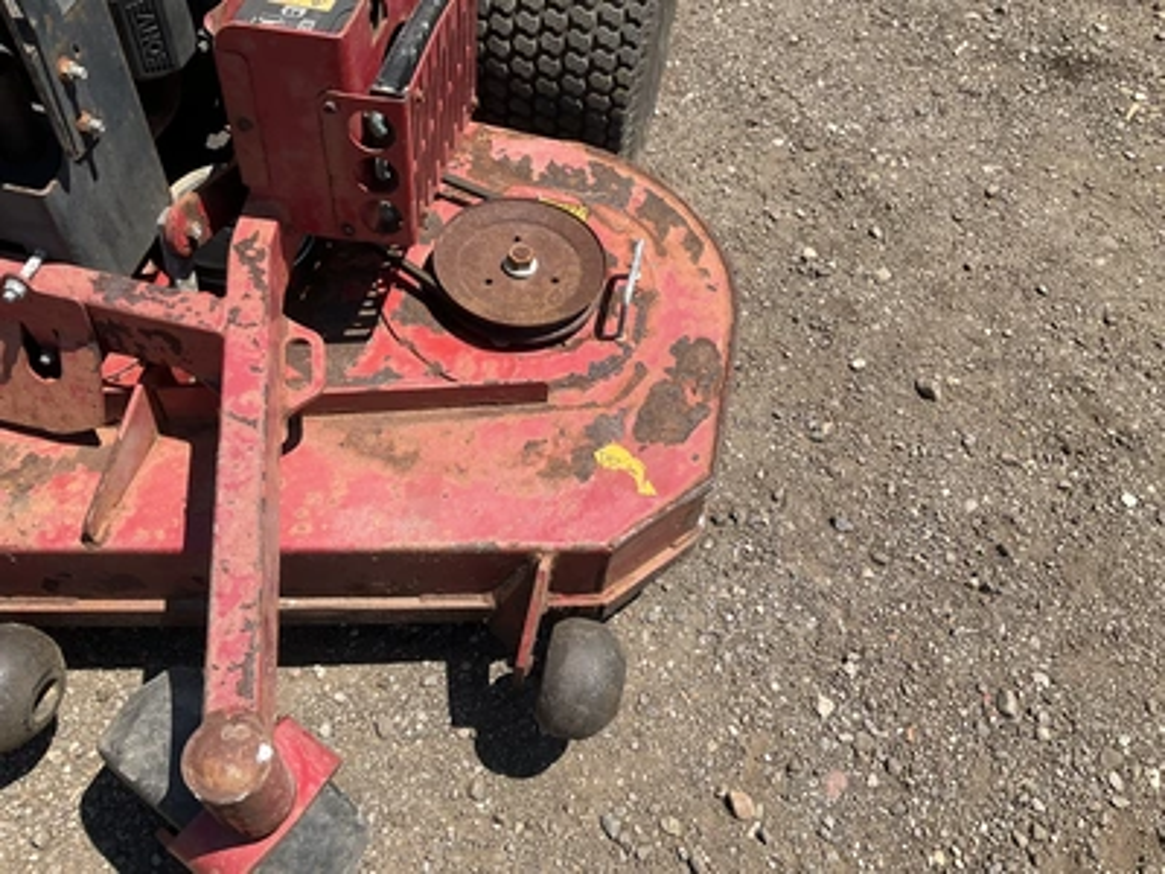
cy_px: 437
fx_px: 976
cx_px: 582
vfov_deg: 48.2
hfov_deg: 61.7
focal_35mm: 29
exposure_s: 1/1121
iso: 25
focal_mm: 3
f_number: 1.8
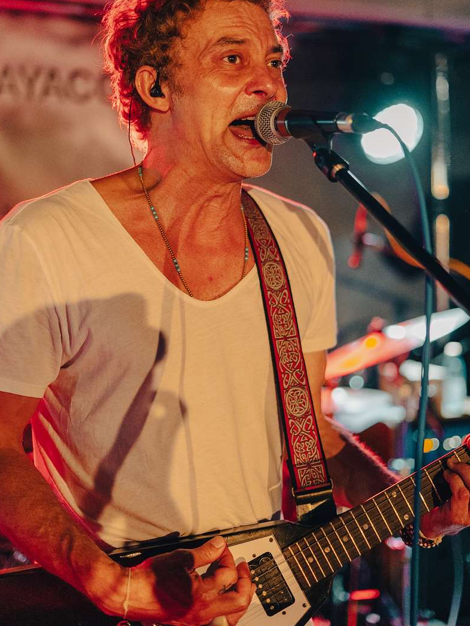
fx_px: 995
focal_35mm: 55
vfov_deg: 34.9
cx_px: 235
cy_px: 285
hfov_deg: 26.6
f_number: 2
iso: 5000
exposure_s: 1/250
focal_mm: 50
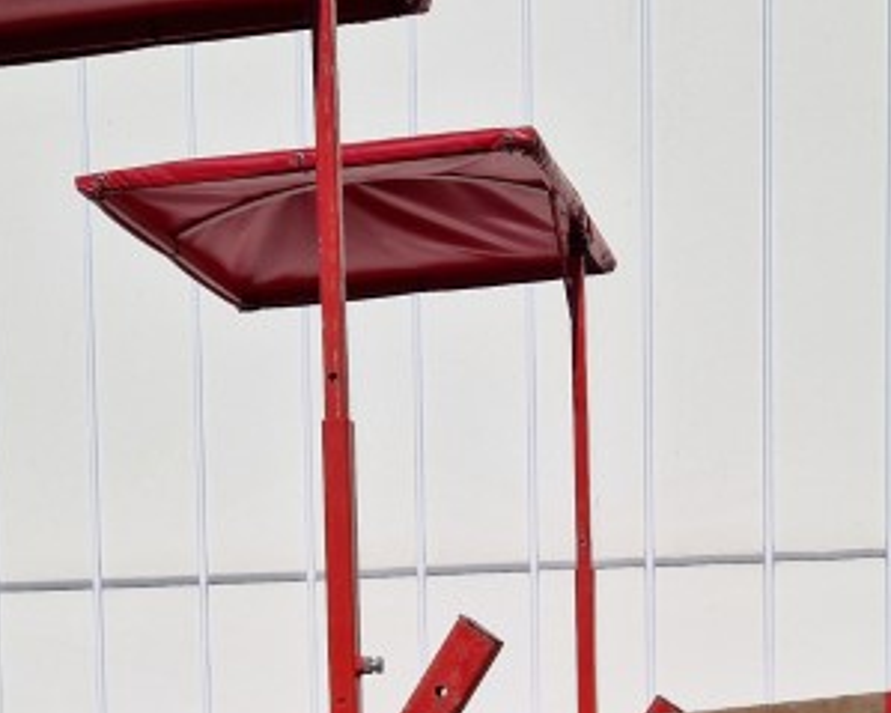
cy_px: 856
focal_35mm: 77
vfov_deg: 18.8
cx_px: 560
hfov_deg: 24.7
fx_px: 2030
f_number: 1.8
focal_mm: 5.4
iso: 50
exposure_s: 1/5664
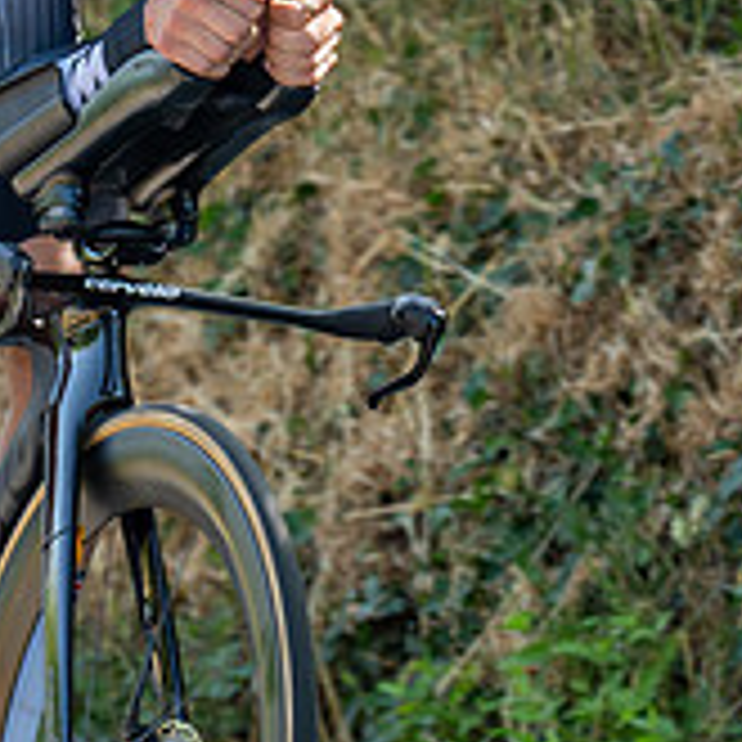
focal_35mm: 638
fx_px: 15472
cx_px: 421
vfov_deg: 2.7
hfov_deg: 2.7
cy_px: 164
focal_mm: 143
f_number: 3.5
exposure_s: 1/1000
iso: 800
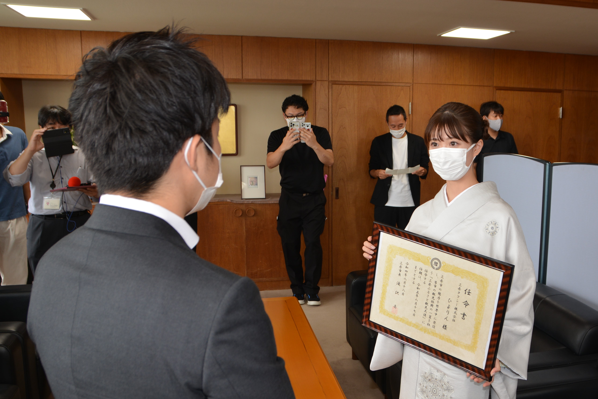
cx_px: 299
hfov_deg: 70.4
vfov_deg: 50.4
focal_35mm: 26
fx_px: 424
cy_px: 200
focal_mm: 17
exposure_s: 1/60
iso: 200
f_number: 4
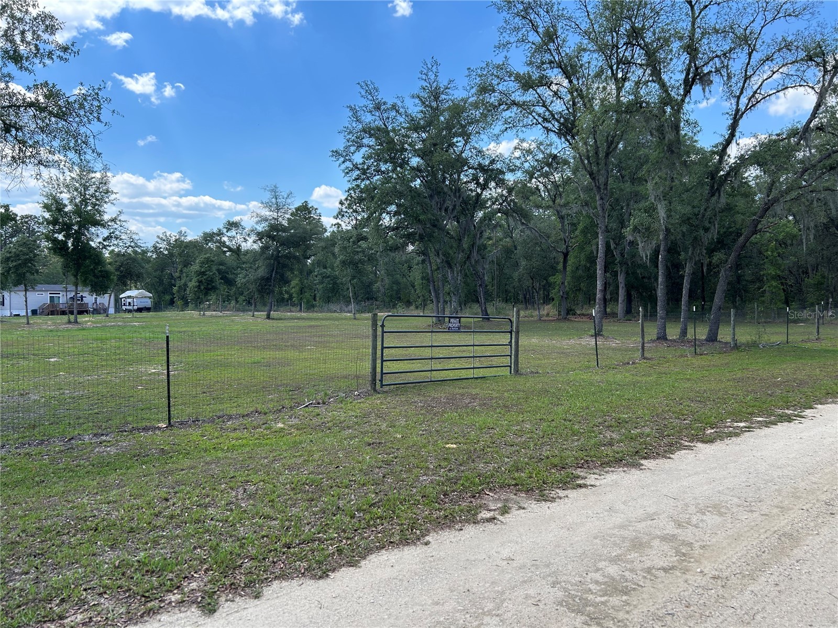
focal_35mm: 26
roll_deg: +0.1
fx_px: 629
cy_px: 314
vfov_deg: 53.1
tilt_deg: +0.0
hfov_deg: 67.3
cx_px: 419
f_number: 1.5
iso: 50
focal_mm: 5.7
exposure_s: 1/1934
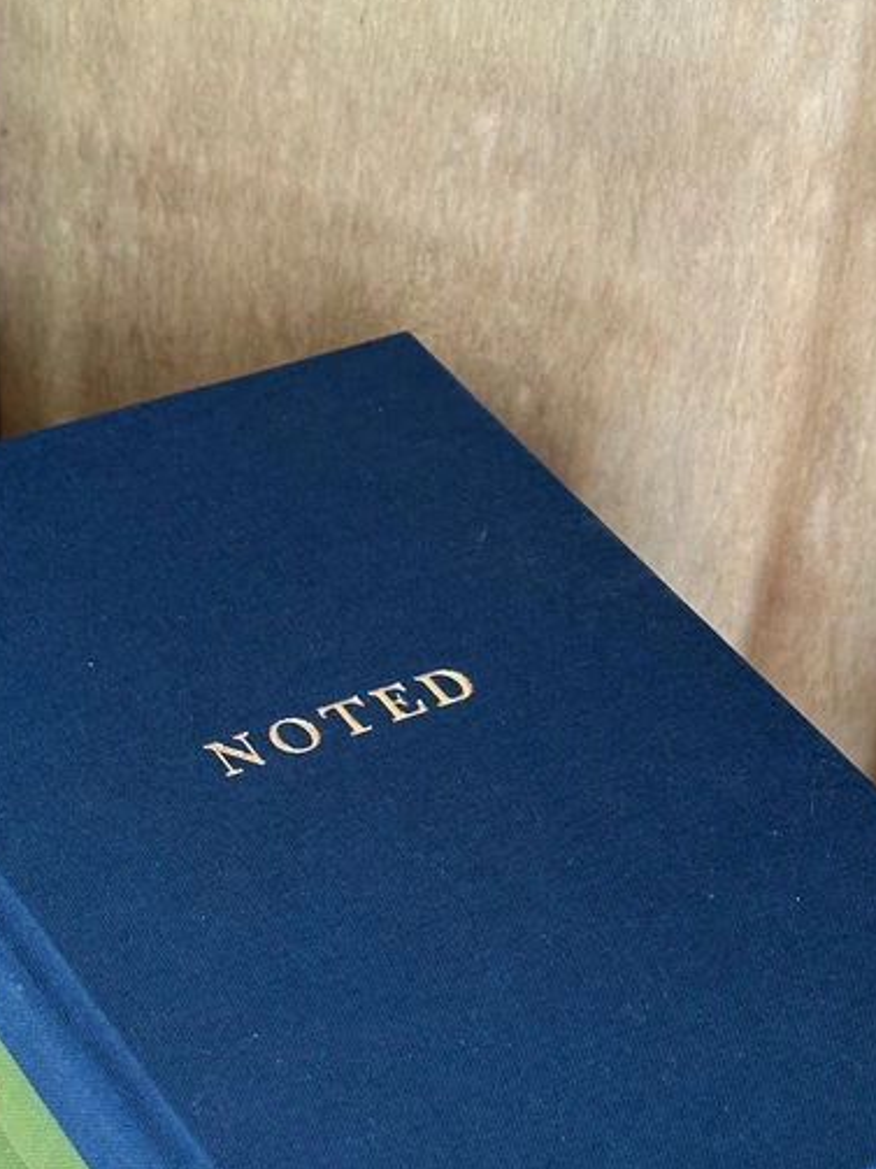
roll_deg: -6.0
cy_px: 858
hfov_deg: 17.5
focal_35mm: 84
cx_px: 328
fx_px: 2835
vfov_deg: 23.1
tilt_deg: -43.7
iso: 500
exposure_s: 1/40
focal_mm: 6.86
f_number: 1.78
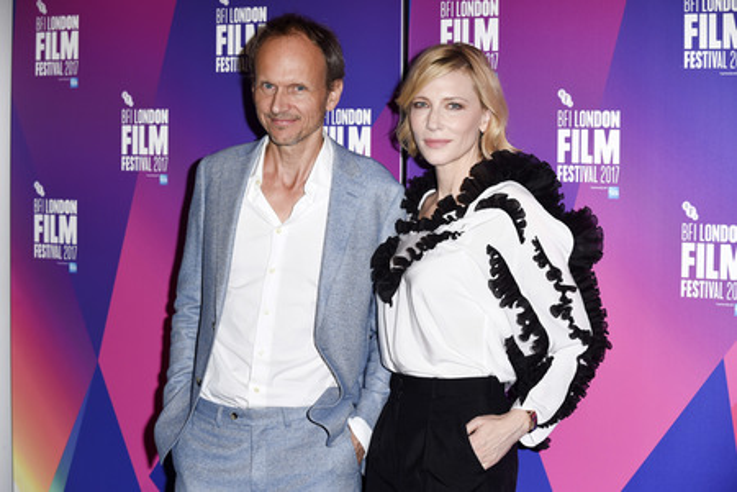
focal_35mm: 86
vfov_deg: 15.9
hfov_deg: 23.6
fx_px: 1760
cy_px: 246
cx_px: 368
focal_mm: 86
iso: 800
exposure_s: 1/250
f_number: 5.6
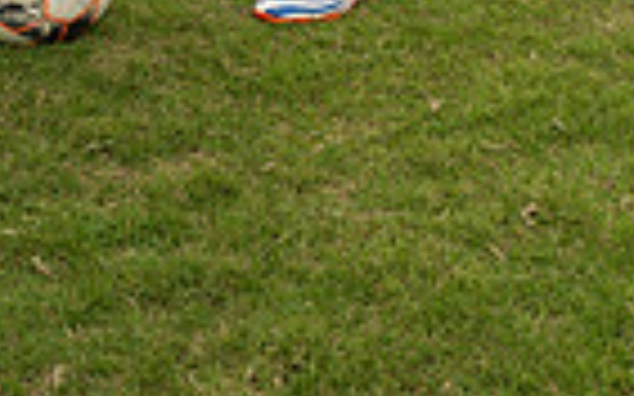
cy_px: -590
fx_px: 2988
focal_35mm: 173
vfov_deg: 7.1
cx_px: 292
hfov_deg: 12.1
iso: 250
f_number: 7.1
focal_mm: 53
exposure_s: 1/250
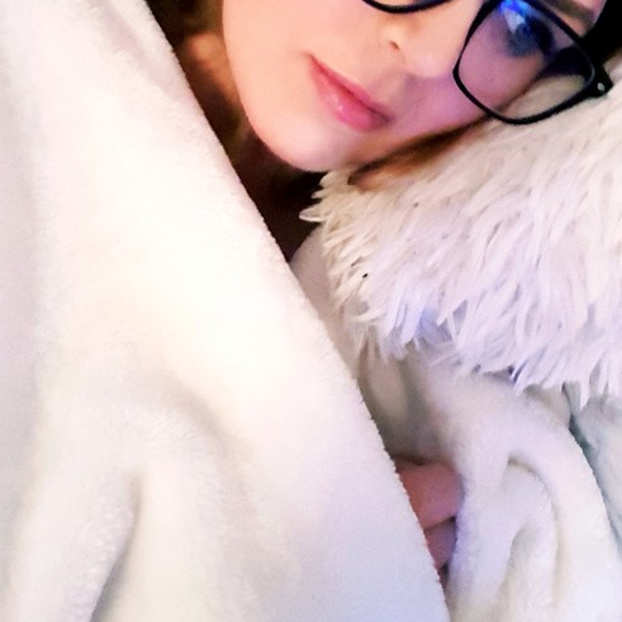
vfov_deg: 47.2
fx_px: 691
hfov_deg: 48.1
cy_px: 180
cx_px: 376
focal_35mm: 34
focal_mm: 2.1
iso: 640
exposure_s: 1/25
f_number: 1.7
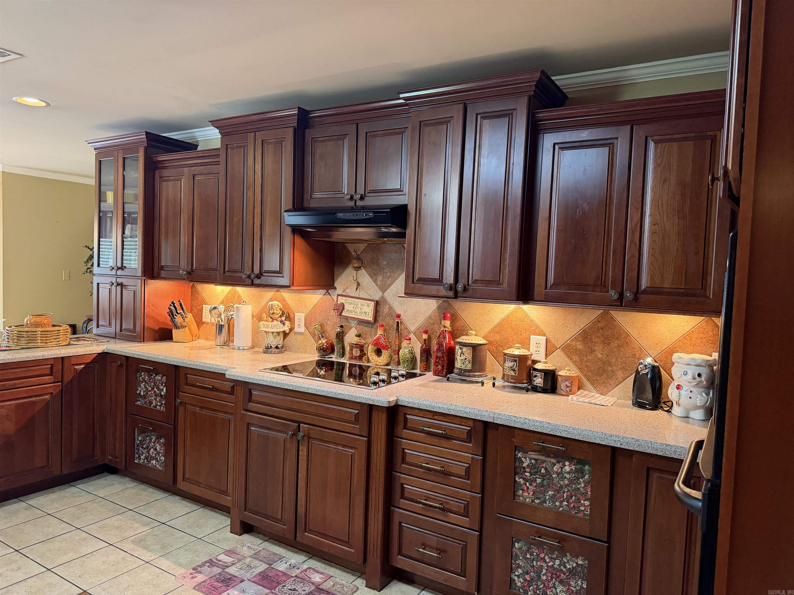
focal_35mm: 24
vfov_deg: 56.8
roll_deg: -2.5
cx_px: 397
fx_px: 550
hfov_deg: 71.6
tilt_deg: -2.5
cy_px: 298
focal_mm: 6.76
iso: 500
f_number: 1.78
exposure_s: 1/60
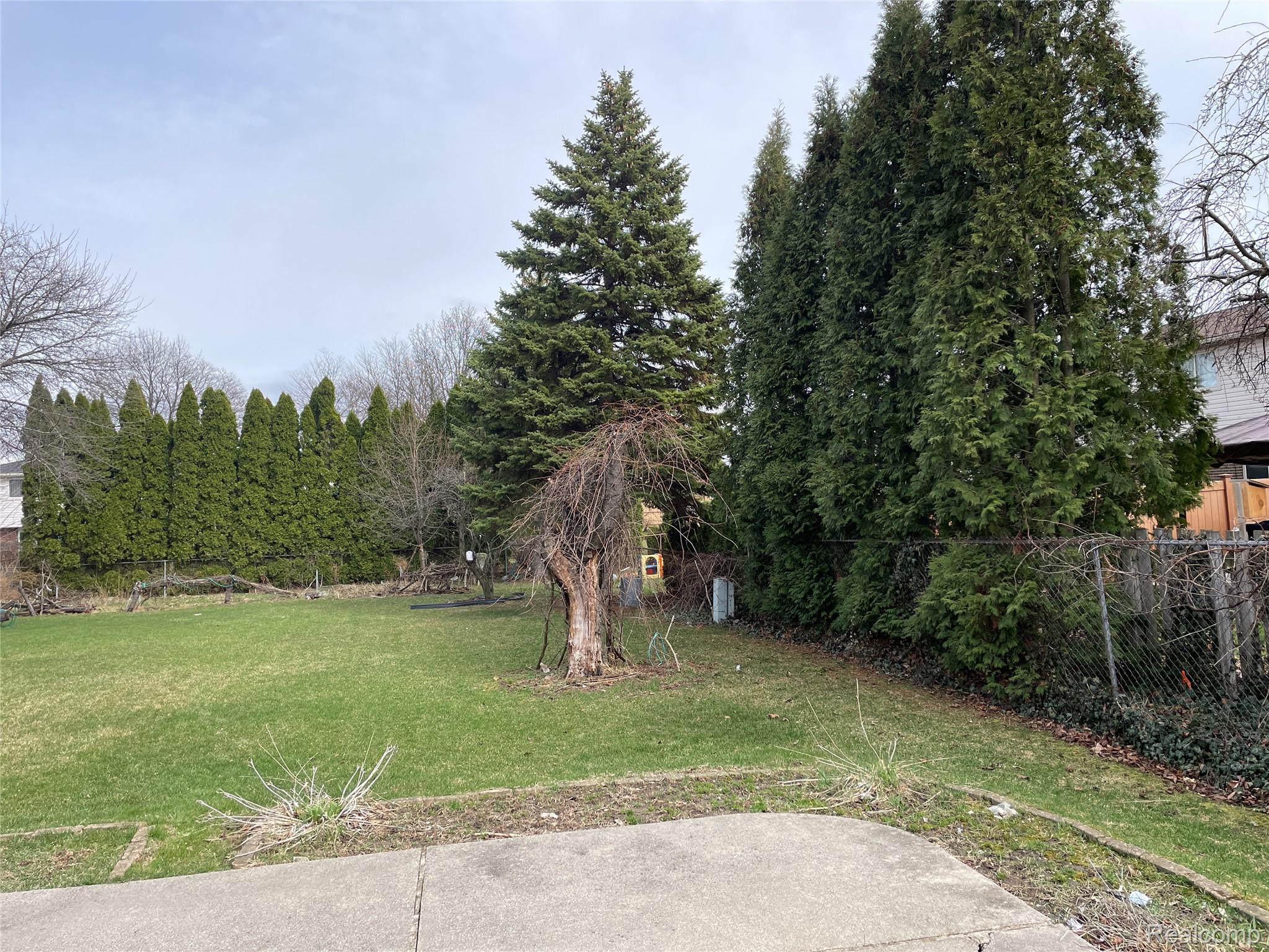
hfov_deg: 67.3
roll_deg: +2.5
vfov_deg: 53.1
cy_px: 476
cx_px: 634
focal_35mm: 26
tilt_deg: +2.4
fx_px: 953
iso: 50
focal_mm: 4.2
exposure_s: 1/1949
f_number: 1.6
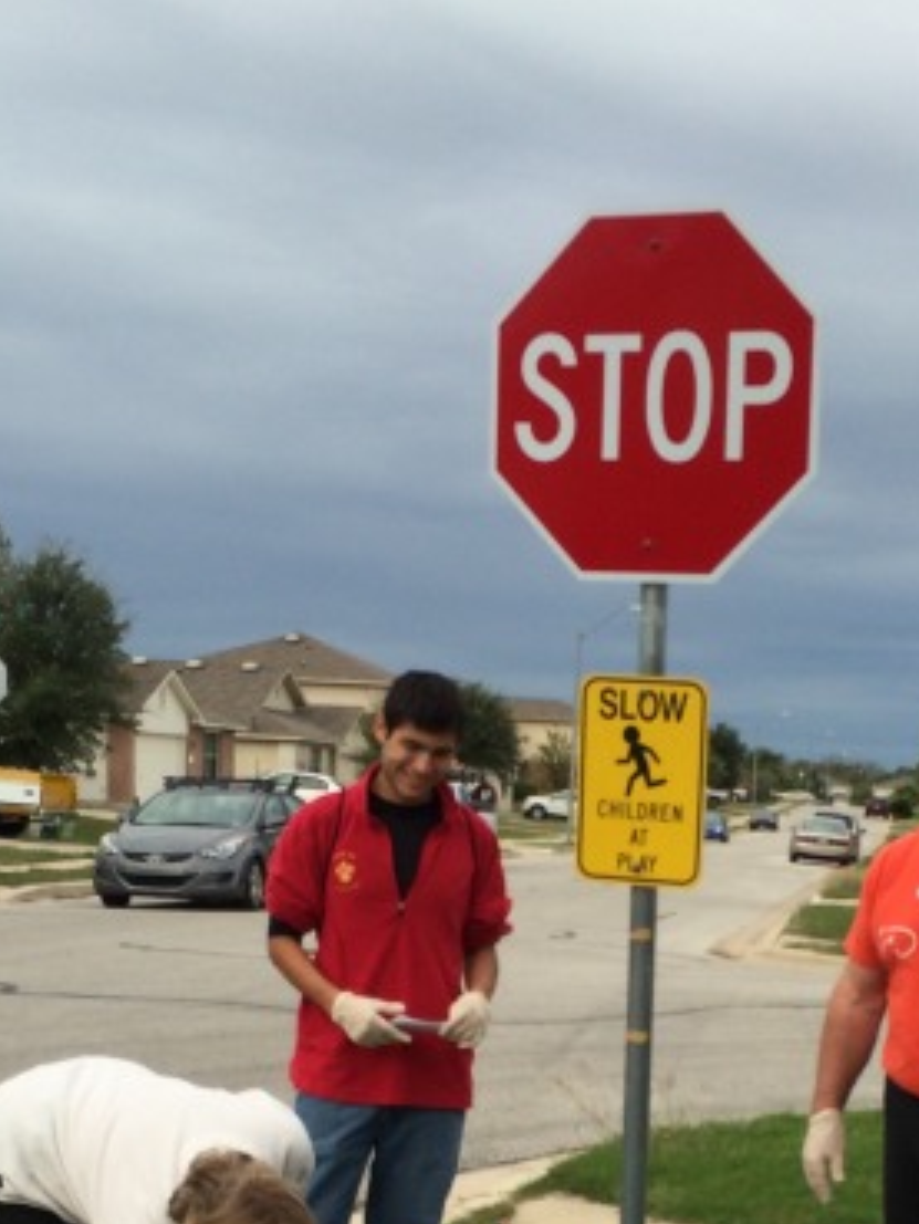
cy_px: 1199
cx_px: 571
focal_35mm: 67
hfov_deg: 21.9
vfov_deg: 27.4
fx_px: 2370
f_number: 2.2
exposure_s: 1/1244
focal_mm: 4.15
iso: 32
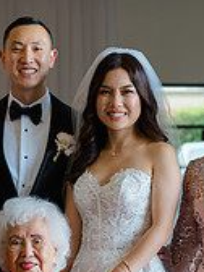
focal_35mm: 169
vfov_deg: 11.5
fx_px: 1328
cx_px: 61
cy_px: 322
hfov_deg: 8.8
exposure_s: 1/125
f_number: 4
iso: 1000
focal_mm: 80
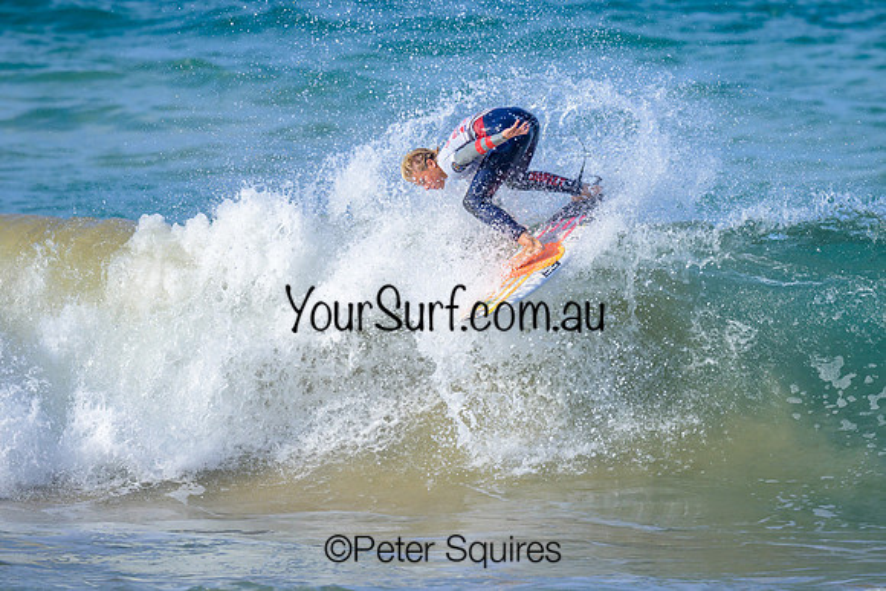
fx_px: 27038
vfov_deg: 1.3
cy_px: 206
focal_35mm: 1098
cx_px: 557
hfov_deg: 1.9
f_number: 6.3
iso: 400
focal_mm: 800
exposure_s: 1/2000
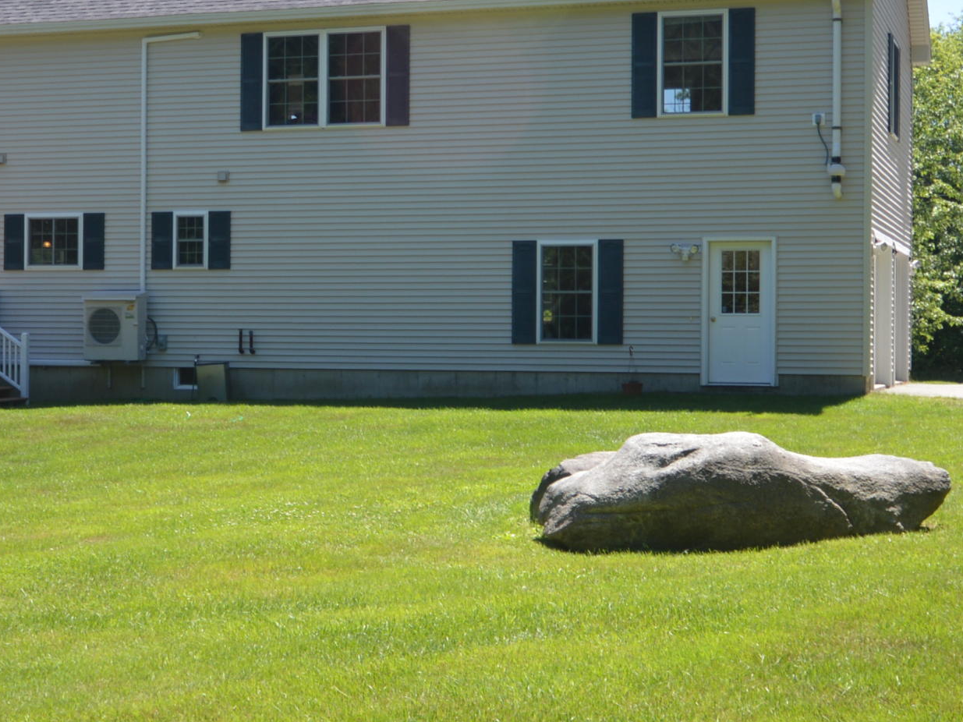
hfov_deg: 27.7
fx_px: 1947
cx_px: 377
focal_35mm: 70
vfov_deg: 21.0
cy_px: 290
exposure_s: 1/160
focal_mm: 20
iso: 100
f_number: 6.3
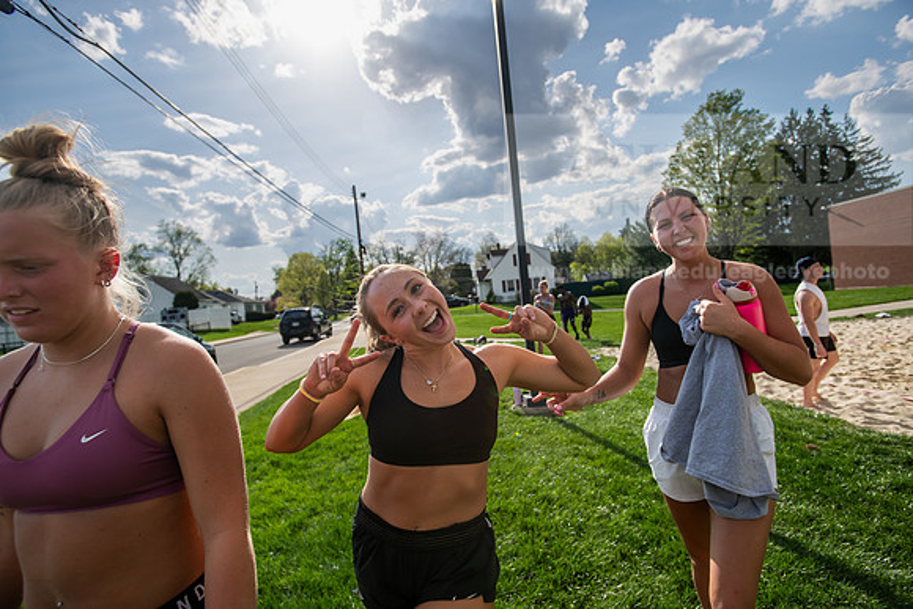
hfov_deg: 84.0
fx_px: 507
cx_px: 456
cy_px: 304
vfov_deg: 62.0
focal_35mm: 20
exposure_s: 1/640
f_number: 4.5
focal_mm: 20
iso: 125
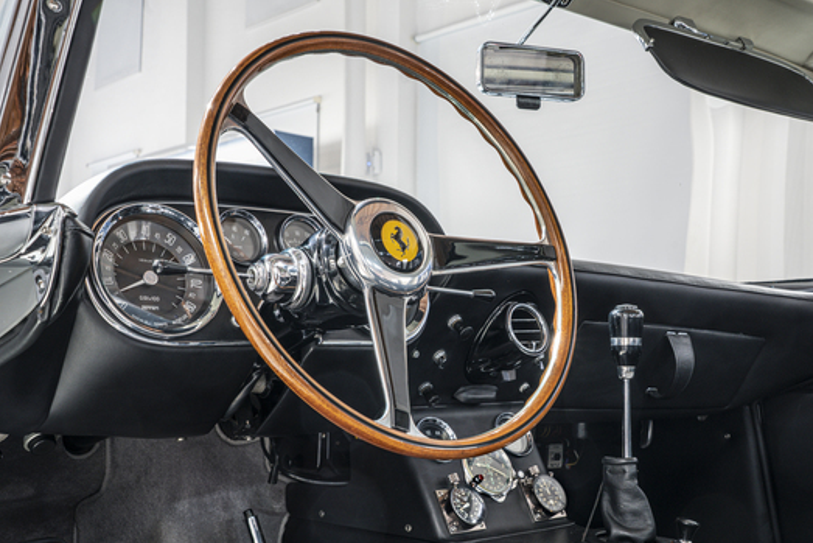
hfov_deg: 41.9
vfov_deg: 28.6
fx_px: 1062
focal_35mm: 47
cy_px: 302
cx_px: 424
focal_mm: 41
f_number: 11
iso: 100
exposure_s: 5
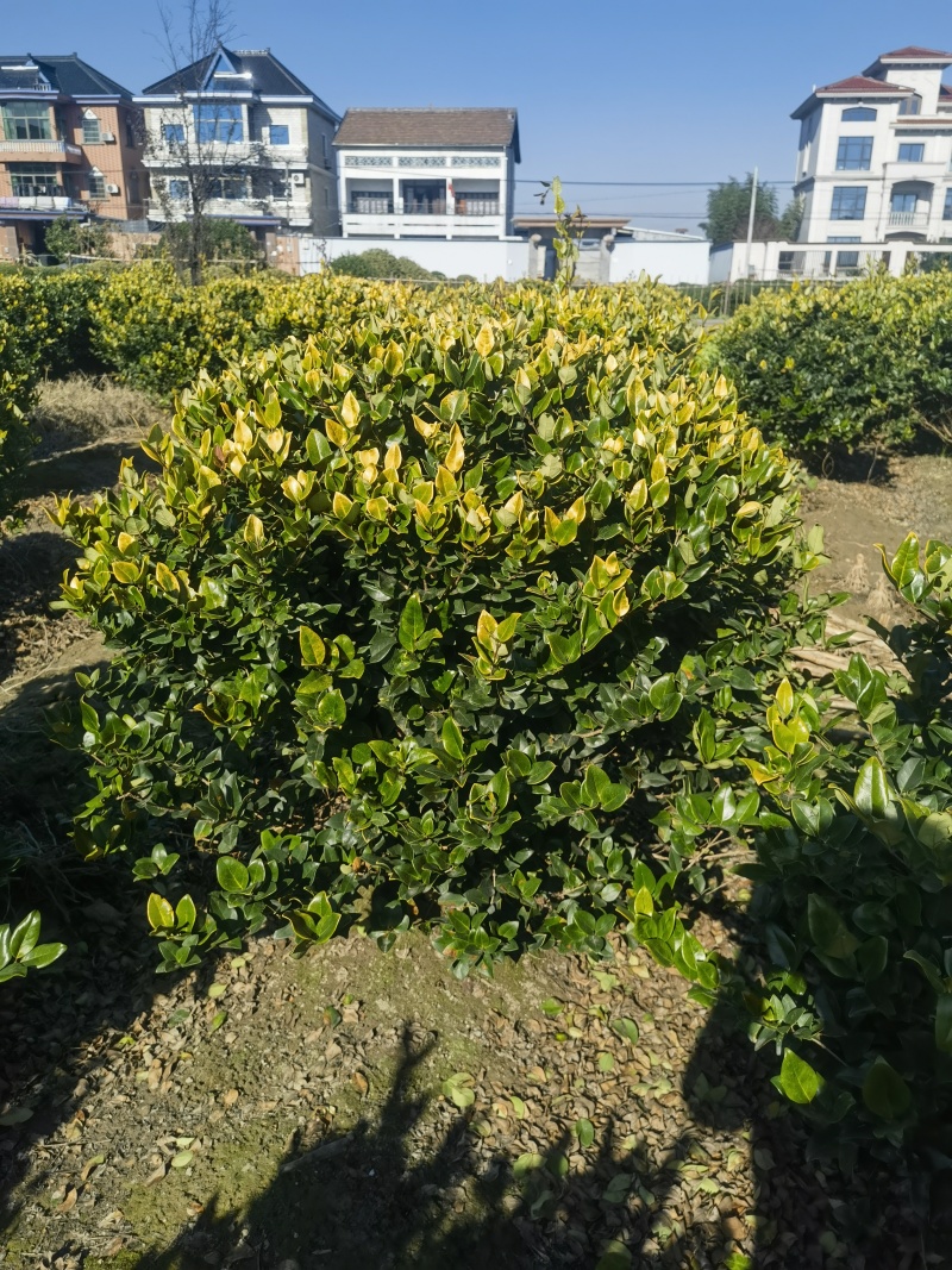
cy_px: 635
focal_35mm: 27
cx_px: 476
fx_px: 990
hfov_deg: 51.3
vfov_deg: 65.3
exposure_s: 1/3413
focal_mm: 6.67
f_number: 1.9
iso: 50
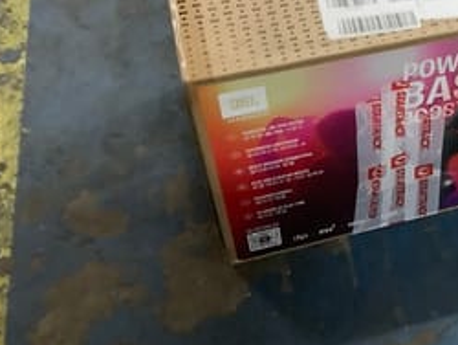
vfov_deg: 23.4
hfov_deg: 29.6
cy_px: 78
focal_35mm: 62
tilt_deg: -47.9
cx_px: 431
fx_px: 821
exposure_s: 1/25
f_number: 2.4
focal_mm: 3.3
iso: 500
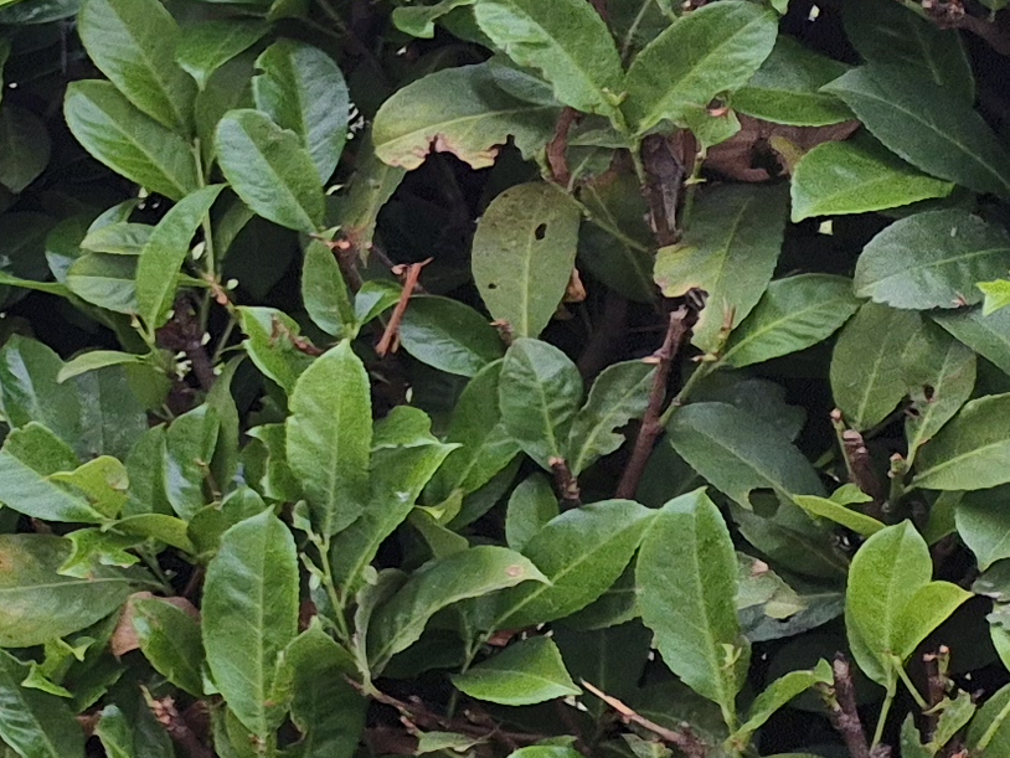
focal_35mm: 113
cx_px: -1267
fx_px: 3298
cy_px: 139
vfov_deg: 13.0
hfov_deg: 13.6
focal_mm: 5.4
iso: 100
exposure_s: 1/180
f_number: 1.8
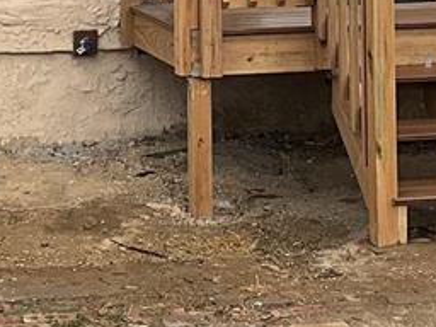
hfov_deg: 16.9
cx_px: 128
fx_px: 1461
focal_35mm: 116
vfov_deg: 12.4
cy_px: -105
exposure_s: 1/978
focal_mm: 3
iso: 25
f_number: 1.8
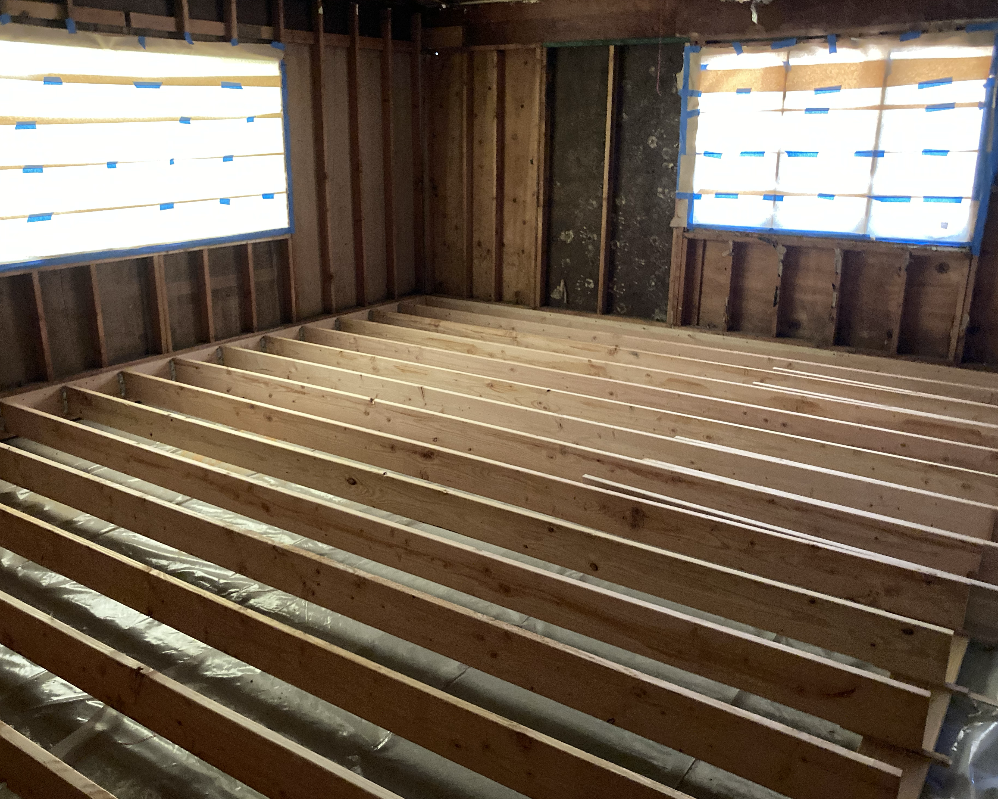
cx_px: 462
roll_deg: -0.9
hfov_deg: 58.7
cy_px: 395
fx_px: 886
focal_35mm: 30
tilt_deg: -17.5
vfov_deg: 48.5
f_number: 1.8
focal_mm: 3.99
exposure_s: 1/30
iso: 640
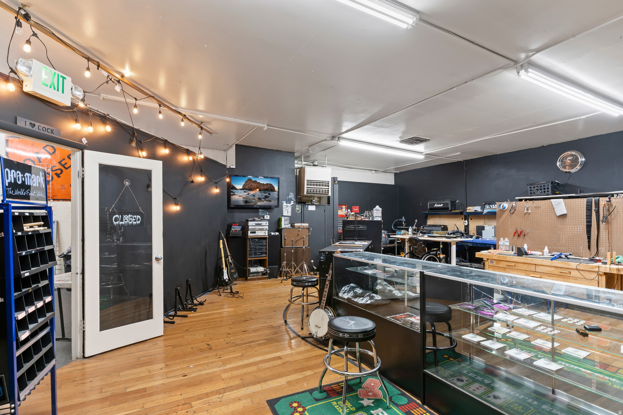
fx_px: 311
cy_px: 208
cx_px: 312
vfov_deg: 67.4
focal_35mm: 18
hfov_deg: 90.0
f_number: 8
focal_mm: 18
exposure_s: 1.3
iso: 100
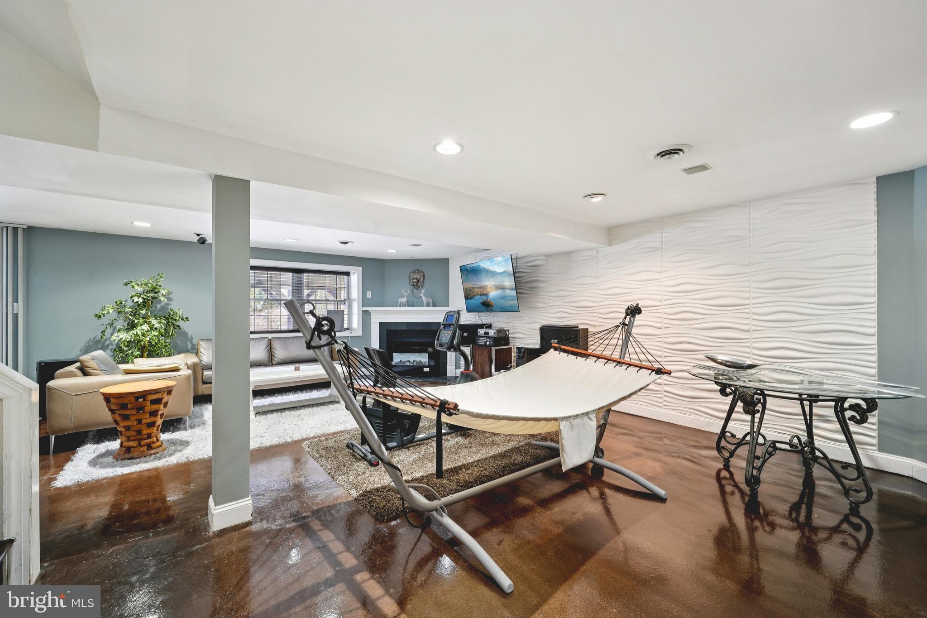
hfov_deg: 104.3
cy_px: 309
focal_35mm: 14
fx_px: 360
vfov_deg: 81.2
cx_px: 464
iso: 400
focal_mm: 14
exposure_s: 1/5
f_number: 8
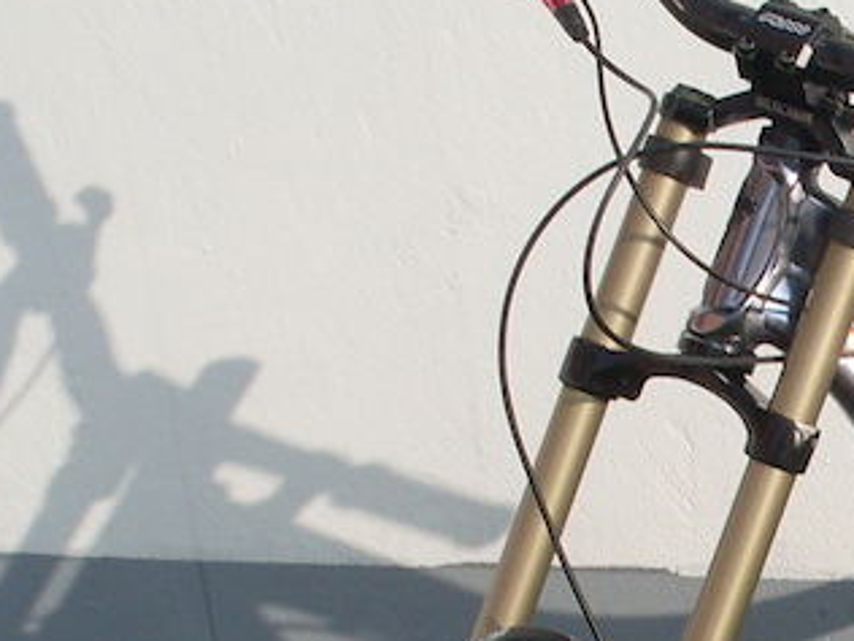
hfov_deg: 15.1
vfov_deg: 11.8
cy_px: 722
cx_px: 1176
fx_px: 3034
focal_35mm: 123
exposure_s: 1/180
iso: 80
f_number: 8.4
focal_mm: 6.3
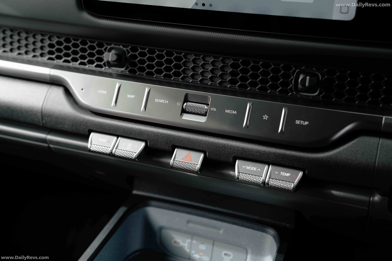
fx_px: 534
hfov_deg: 40.3
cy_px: 130
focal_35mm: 49
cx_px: 196
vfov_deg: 27.5
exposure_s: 1/800
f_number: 2.8
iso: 640
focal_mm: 49
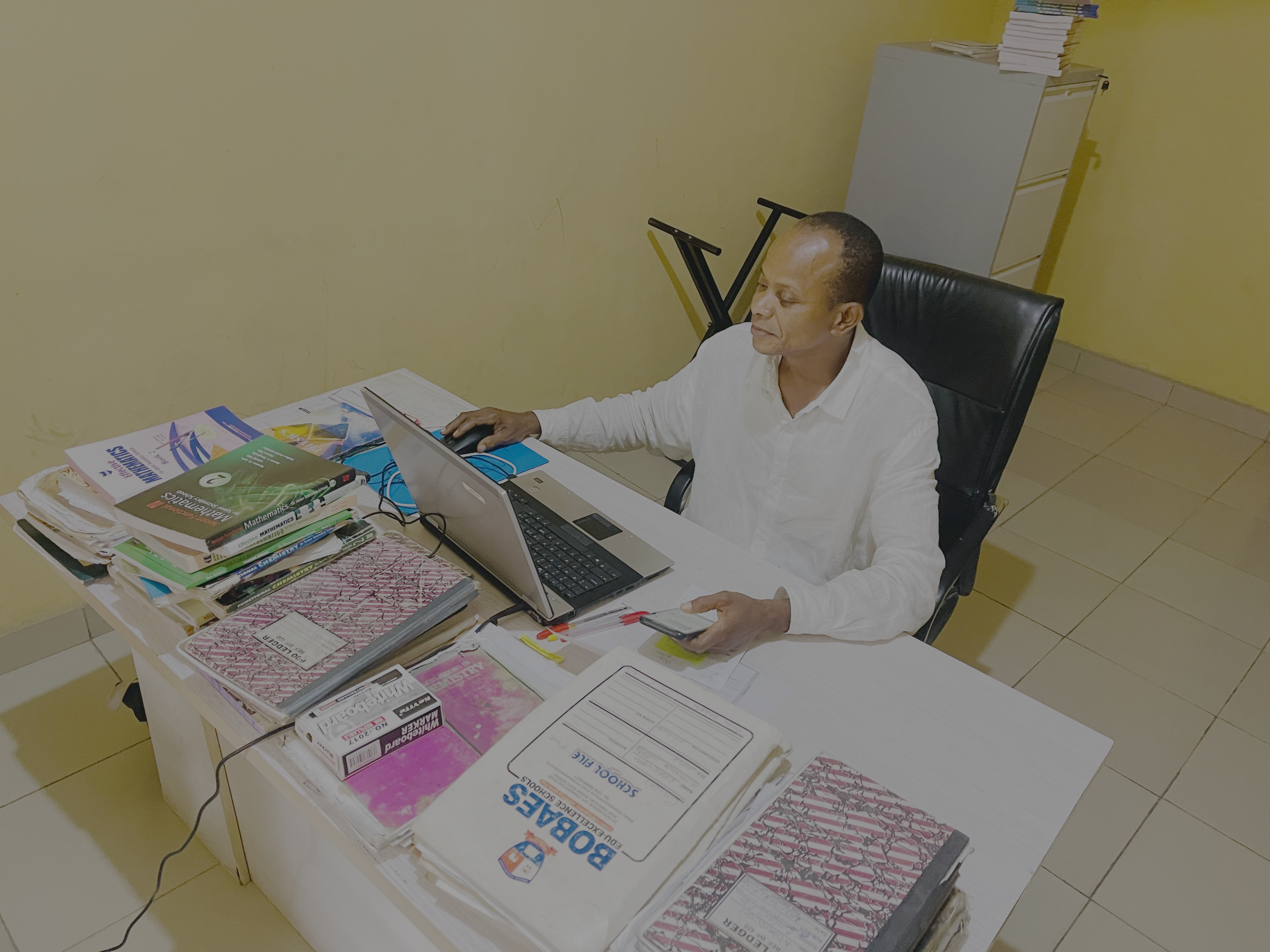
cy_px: 476
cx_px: 635
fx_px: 917
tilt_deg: -31.1
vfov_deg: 54.9
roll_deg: -5.8
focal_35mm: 25
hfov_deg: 69.4
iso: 500
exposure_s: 1/49
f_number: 1.6
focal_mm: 5.1
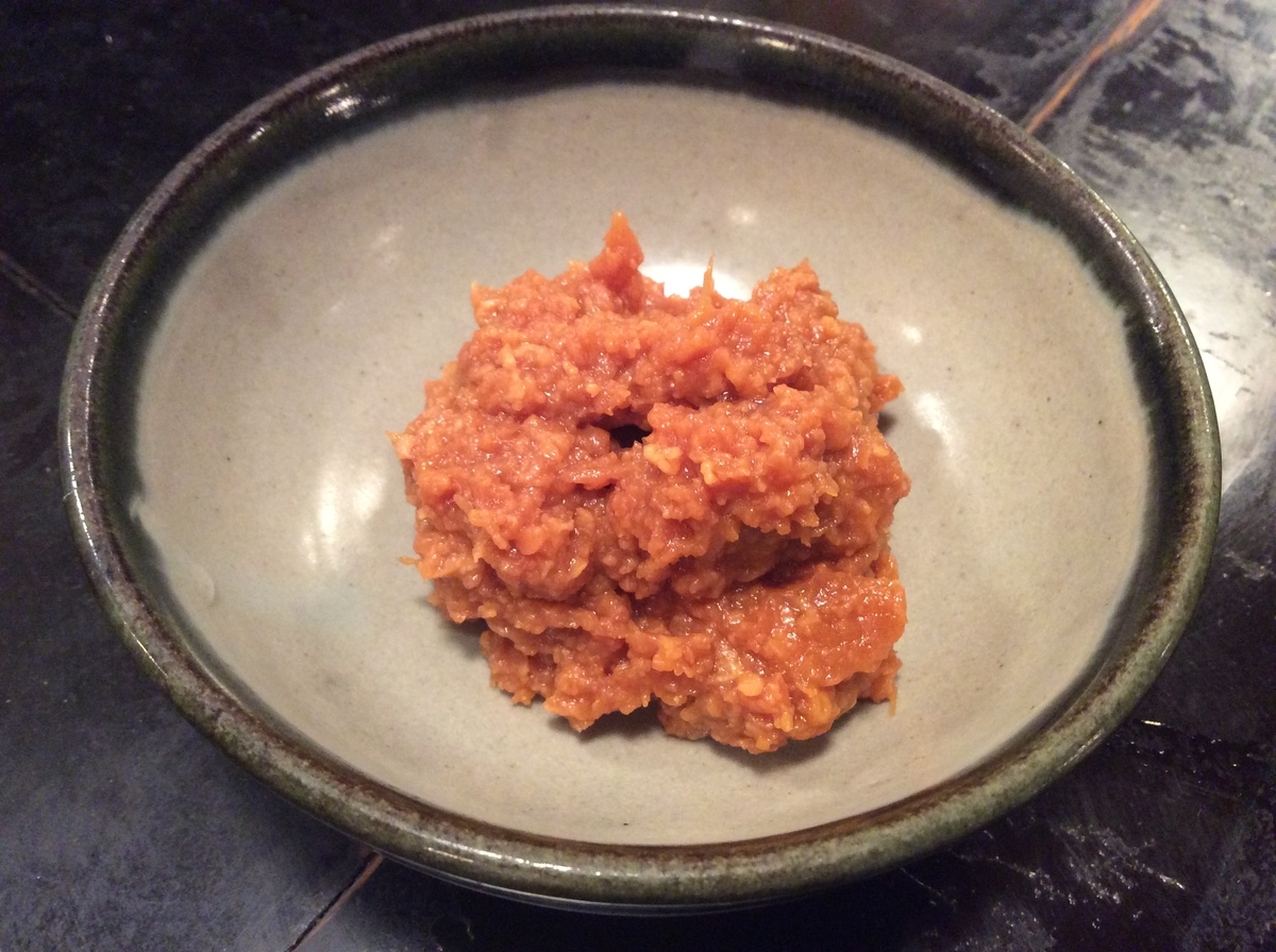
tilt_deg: -54.1
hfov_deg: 56.9
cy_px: 476
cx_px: 638
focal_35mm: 32
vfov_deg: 44.0
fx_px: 1178
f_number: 2.4
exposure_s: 1/15
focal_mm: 3.3
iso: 250
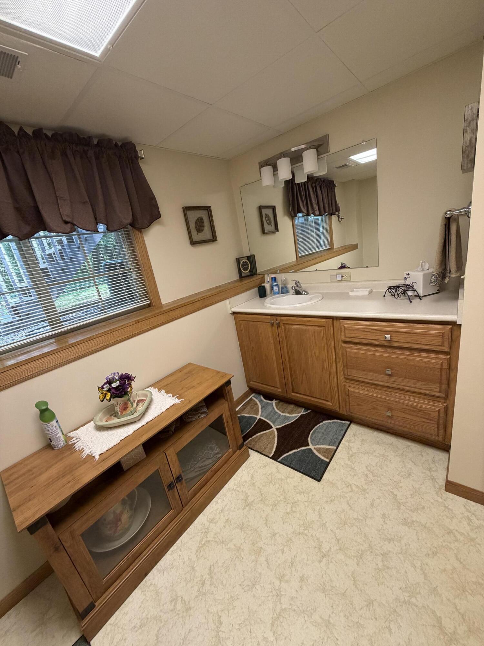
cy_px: 323
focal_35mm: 14
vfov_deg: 102.1
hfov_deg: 85.7
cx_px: 242
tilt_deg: -16.6
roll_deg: +10.3
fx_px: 261
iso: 250
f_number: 2.2
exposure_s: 1/60
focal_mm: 2.22
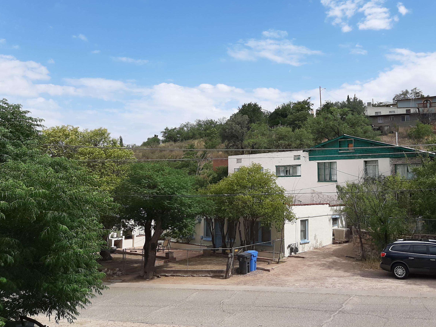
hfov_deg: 55.0
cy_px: 129
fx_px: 416
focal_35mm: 33
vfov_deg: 42.7
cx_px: 261
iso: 40
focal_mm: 3.93
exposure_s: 1/2646
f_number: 1.7
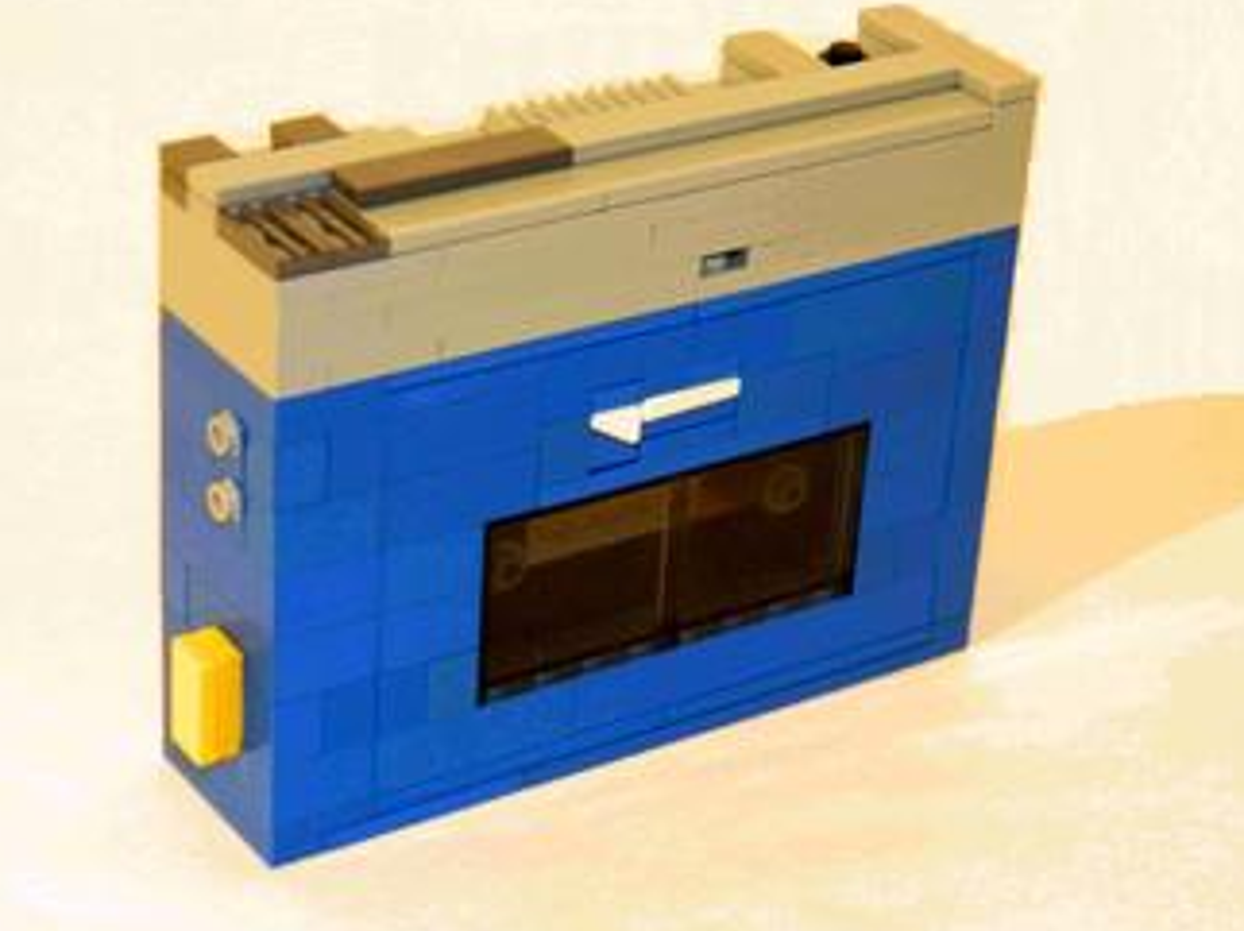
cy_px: 437
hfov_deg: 20.9
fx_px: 3376
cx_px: 568
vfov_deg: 15.7
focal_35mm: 94
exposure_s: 1/4
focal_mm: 15.1
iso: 400
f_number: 4.2
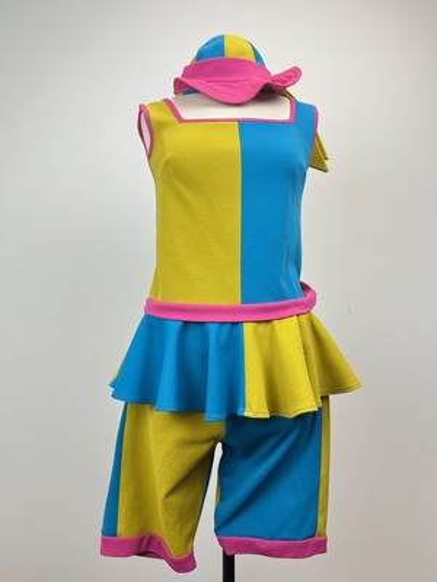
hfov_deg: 53.1
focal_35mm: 26
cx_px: 218
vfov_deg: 67.3
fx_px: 438
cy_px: 291
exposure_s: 1/120
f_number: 1.6
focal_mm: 5.1
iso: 40
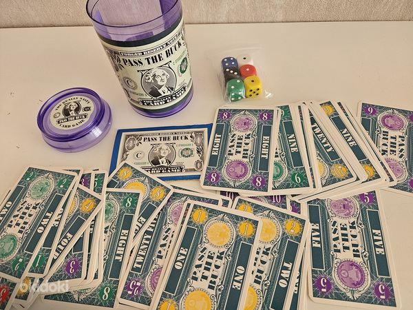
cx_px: 206
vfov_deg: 58.9
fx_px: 274
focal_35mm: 23
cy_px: 155
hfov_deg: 73.9
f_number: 1.8
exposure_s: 1/100
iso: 100
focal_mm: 5.4
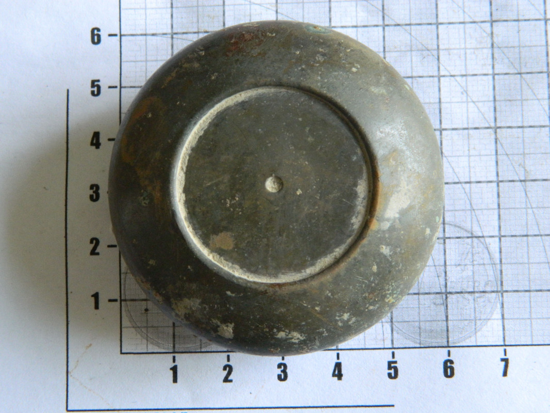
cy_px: 206
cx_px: 275
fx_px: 1334
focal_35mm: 84
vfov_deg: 17.6
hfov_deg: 23.3
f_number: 4.2
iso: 400
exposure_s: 1/40
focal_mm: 15.1
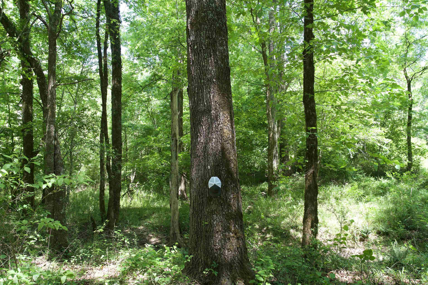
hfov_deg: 73.7
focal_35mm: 24
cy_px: 142
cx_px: 214
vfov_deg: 53.1
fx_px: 285
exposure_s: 1/160
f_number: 4
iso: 400
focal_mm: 24
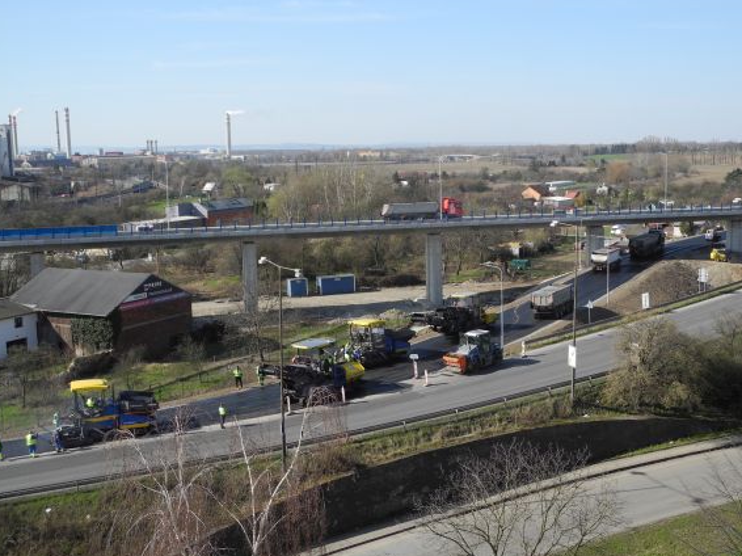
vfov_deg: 33.6
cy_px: 260
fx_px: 921
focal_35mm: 43
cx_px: 406
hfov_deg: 43.8
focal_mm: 8.1
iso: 100
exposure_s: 1/988
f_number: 3.2
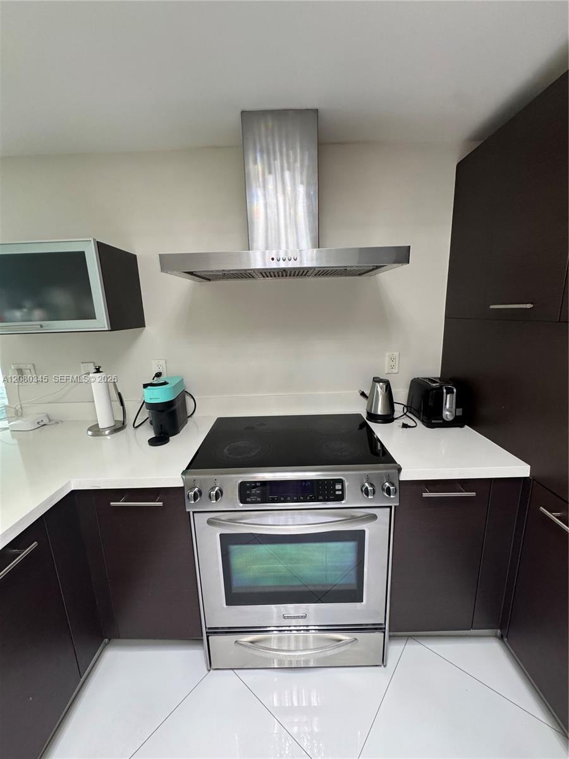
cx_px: 284
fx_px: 307
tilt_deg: -13.6
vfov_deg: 102.1
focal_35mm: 14
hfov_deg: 85.7
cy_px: 380
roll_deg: +3.0
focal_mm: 2.22
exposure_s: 1/120
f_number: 2.2
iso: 320
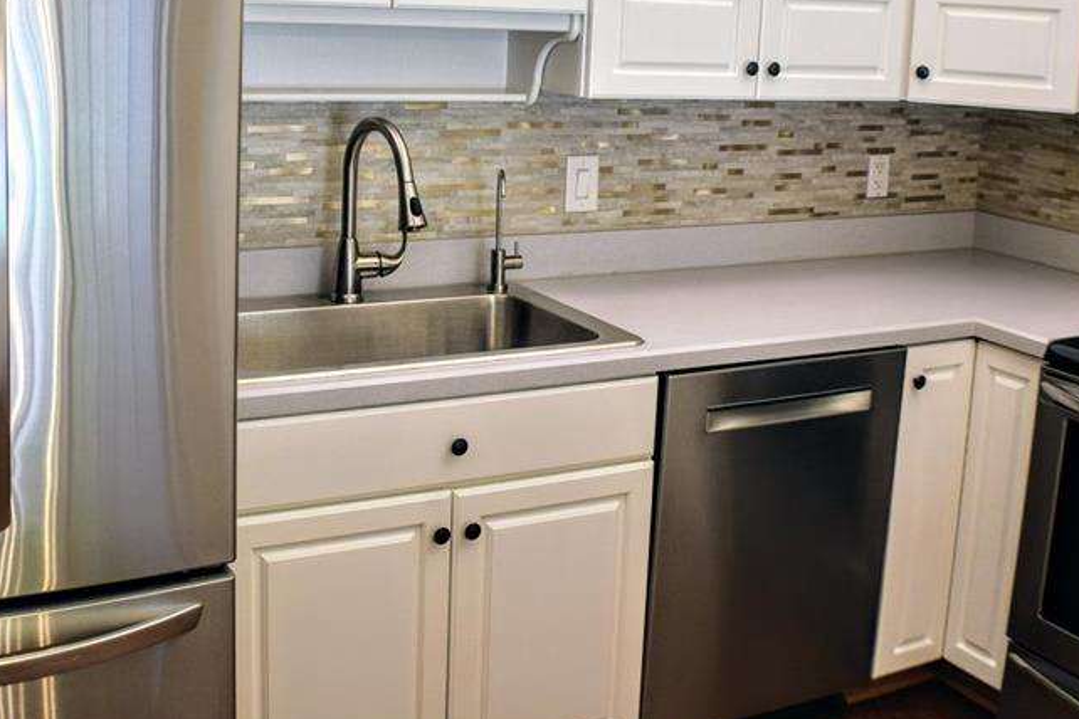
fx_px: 1792
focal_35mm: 60
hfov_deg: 33.5
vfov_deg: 22.5
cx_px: 479
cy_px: 185
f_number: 4.5
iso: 400
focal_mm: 25
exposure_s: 1/80
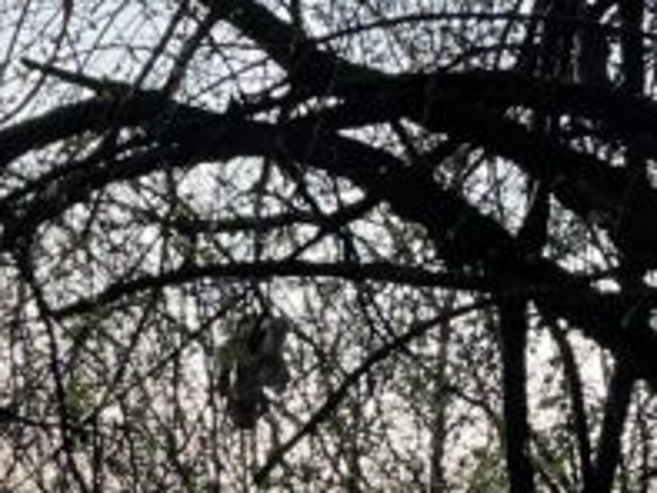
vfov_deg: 10.2
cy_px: 953
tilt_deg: -1.1
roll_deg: -0.9
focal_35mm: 135
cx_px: -727
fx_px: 2564
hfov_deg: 12.5
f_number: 1.6
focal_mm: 4.2
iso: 32
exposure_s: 1/612
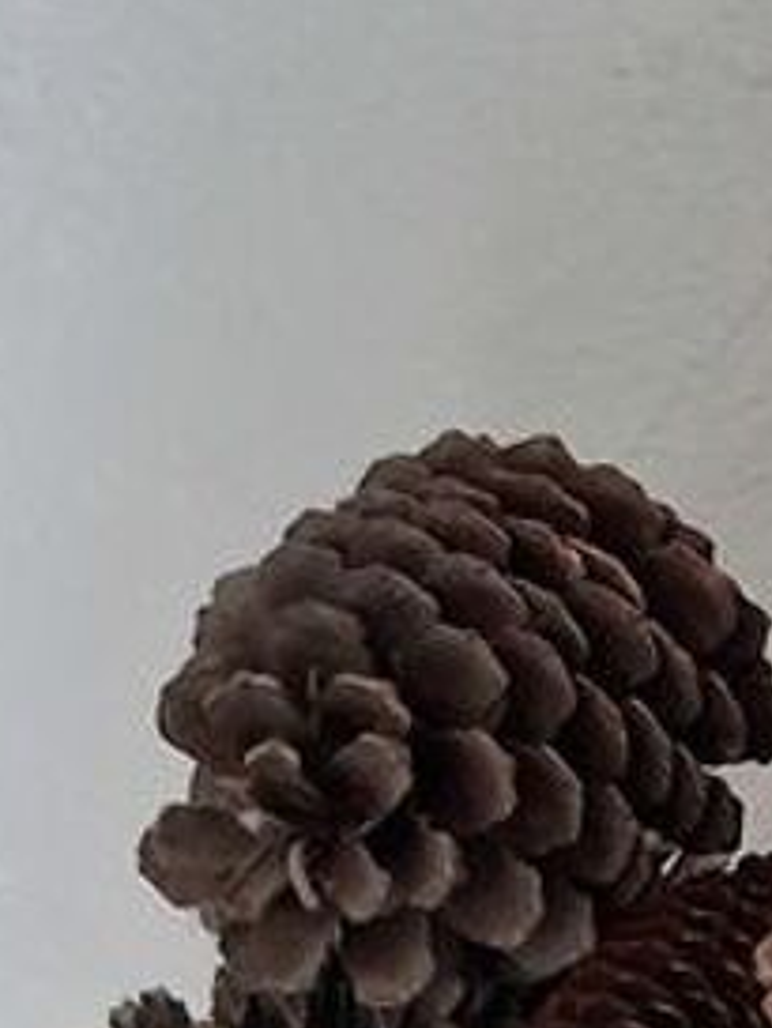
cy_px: 1041
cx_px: 1495
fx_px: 3922
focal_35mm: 132
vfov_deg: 14.7
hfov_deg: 10.4
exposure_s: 1/100
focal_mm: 4
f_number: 1.8
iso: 400
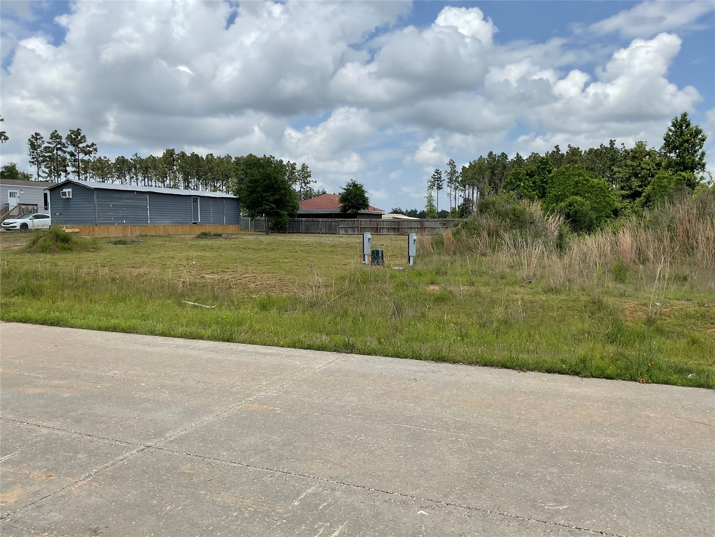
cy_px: 268
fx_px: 599
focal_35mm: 29
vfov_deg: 48.2
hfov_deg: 61.7
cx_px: 358
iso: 16
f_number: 1.8
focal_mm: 3
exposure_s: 1/2959
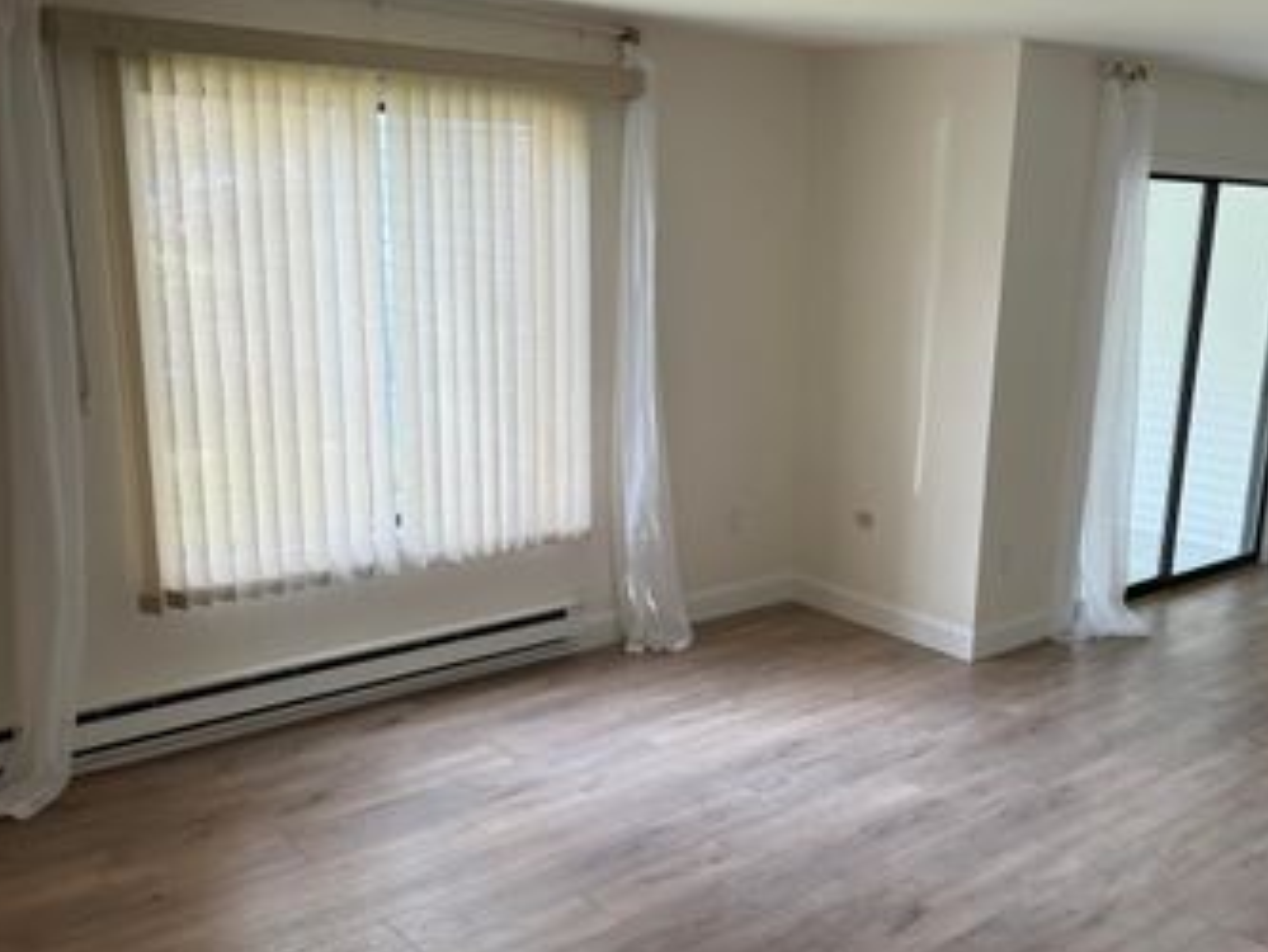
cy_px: 527
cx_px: 830
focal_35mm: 36
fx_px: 1319
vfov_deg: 39.6
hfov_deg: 50.5
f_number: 1.78
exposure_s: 1/121
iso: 160
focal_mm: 6.76
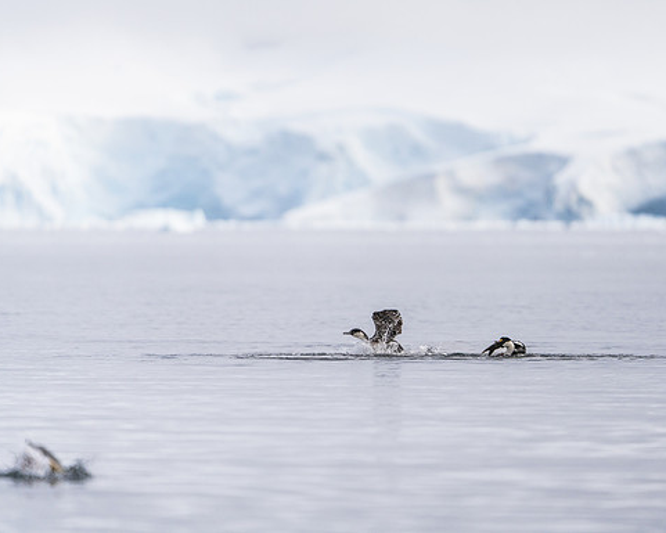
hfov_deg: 2.8
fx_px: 13761
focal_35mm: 698
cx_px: 358
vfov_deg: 2.2
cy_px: 274
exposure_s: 1/4000
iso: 400
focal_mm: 600
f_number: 6.3
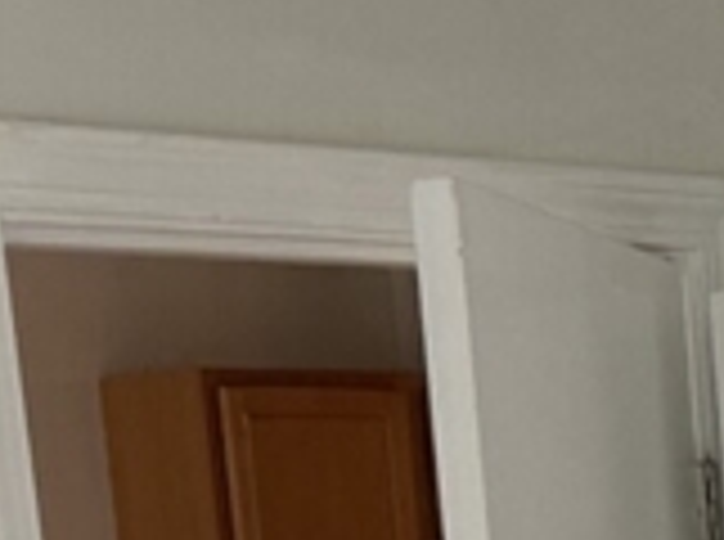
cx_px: 931
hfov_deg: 12.5
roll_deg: +3.9
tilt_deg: -17.3
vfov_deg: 8.1
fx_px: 3193
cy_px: 1656
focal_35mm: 153
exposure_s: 1/121
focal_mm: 6.76
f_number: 1.78
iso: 125
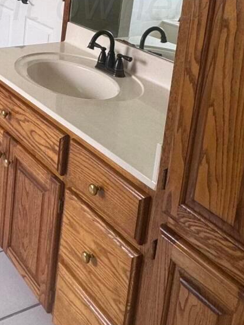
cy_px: 7
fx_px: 479
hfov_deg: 27.4
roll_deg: -4.0
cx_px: 17
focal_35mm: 51
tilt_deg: -11.5
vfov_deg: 34.4
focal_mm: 2.22
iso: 200
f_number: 2.2
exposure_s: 1/60
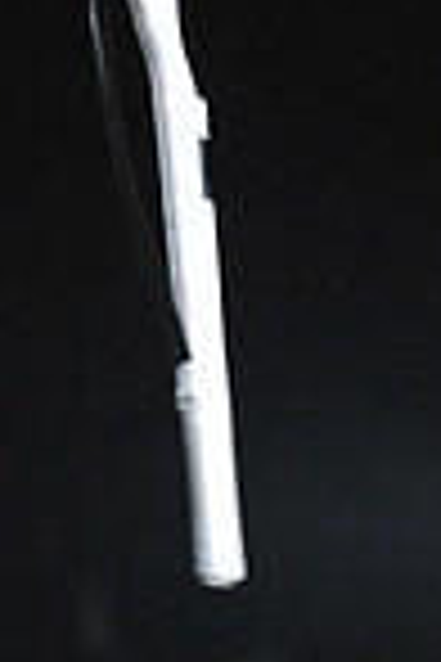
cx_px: -72
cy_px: 1283
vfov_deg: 2.7
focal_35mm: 751
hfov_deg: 1.8
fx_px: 13799
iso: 6400
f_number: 5.6
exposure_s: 1/200
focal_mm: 190
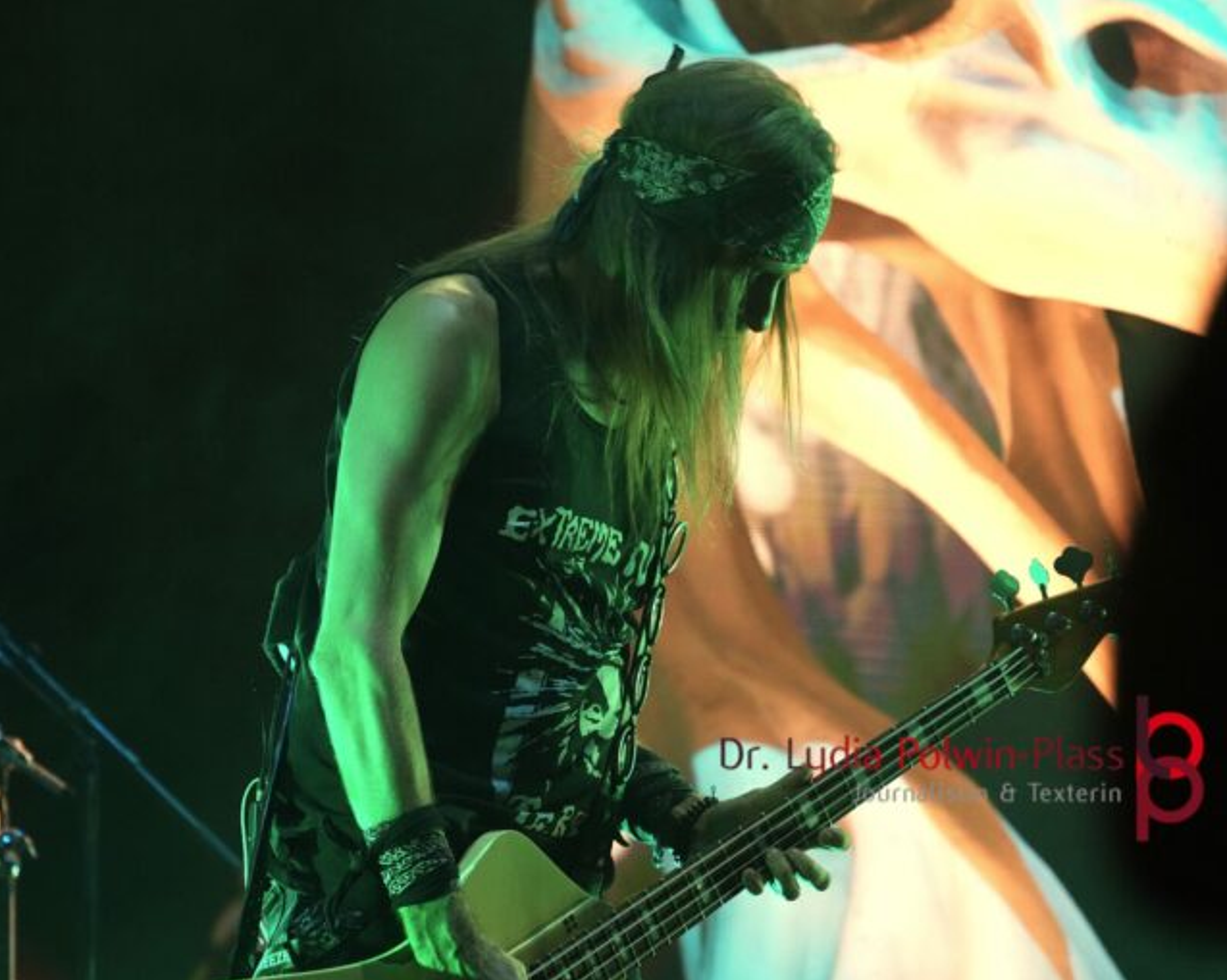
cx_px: 518
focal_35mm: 214
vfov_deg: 7.2
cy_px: 491
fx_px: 7768
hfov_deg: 9.0
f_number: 5.6
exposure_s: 1/200
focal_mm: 126
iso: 4000
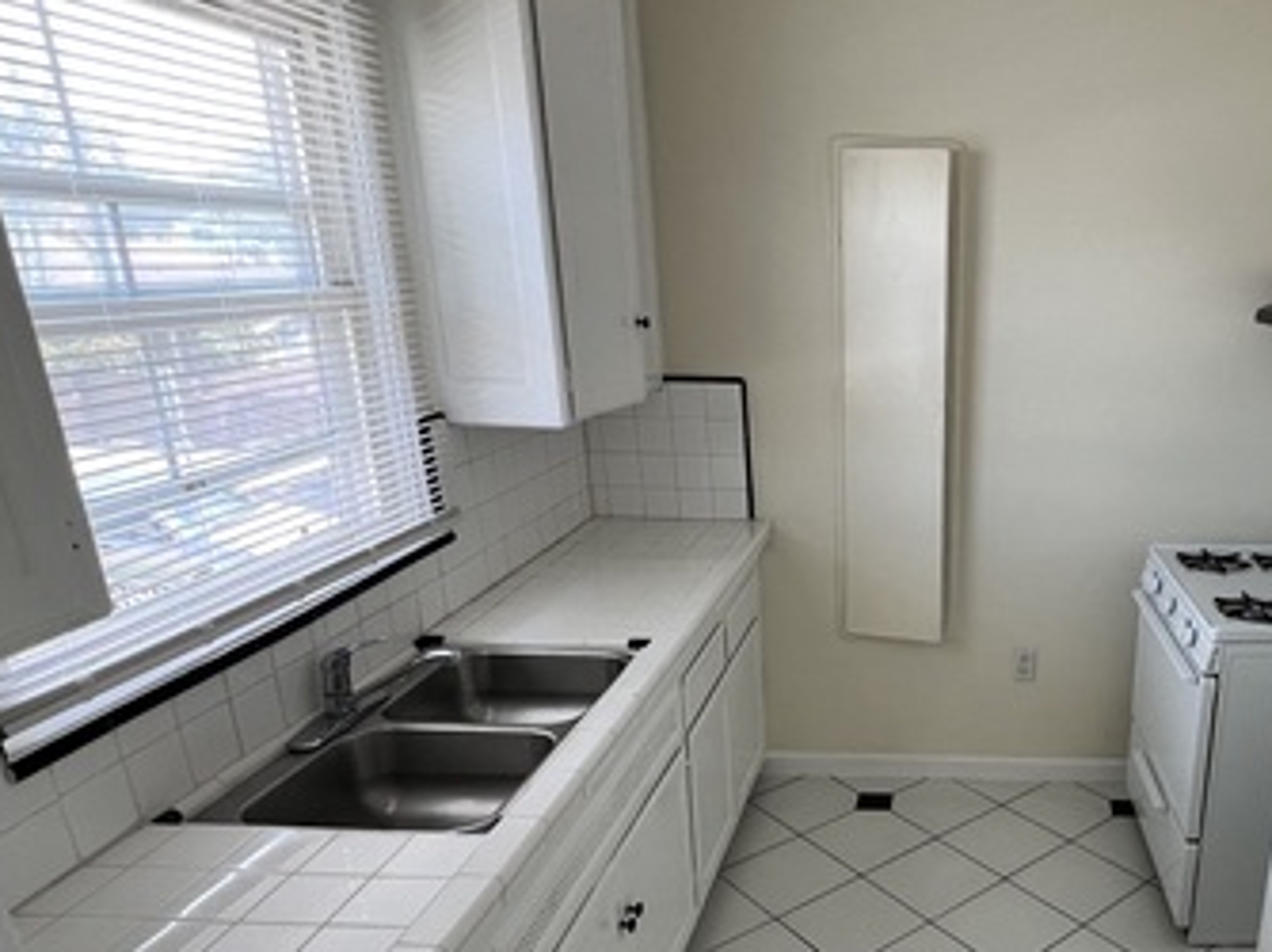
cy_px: 625
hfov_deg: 62.2
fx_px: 955
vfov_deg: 52.1
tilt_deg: -20.7
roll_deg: -1.7
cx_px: 1000
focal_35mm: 26
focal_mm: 1.57
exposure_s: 1/99
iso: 80
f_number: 1.8
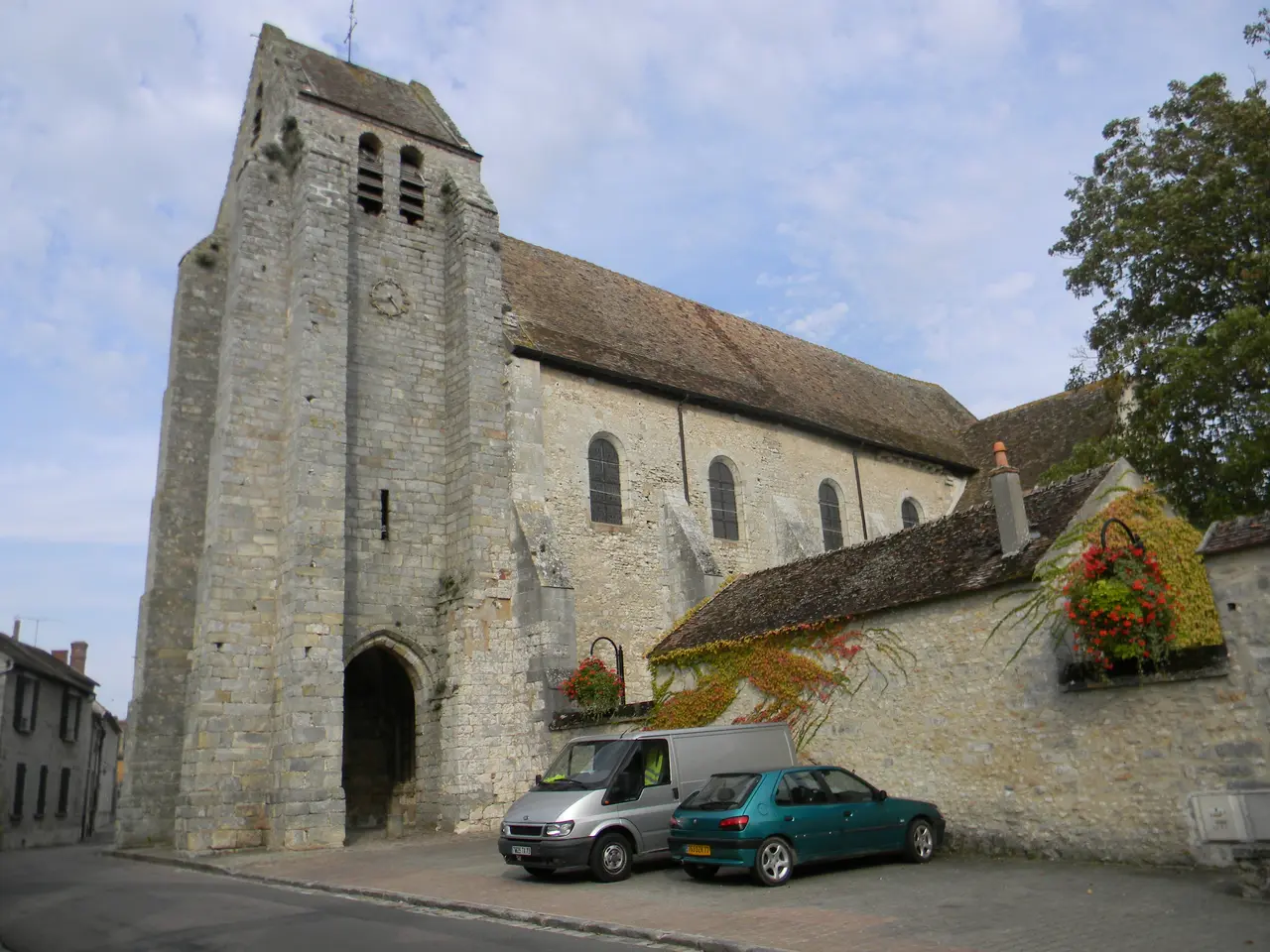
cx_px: 635
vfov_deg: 49.7
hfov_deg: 63.4
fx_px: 1027
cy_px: 476
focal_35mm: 28
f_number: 3.5
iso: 80
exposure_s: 1/790
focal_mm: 5
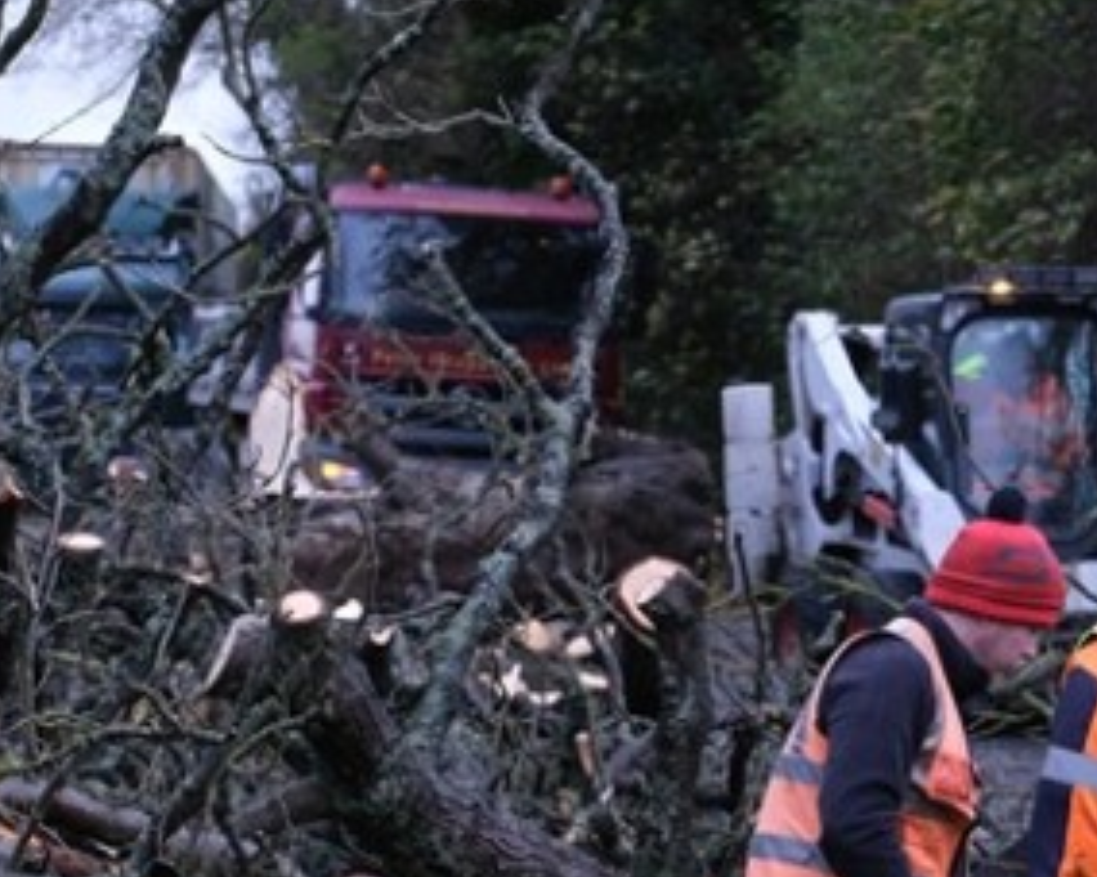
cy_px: 954
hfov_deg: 8.6
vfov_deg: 6.9
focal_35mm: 223
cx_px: 1197
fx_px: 7238
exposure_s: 1/240
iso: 800
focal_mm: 50
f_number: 4
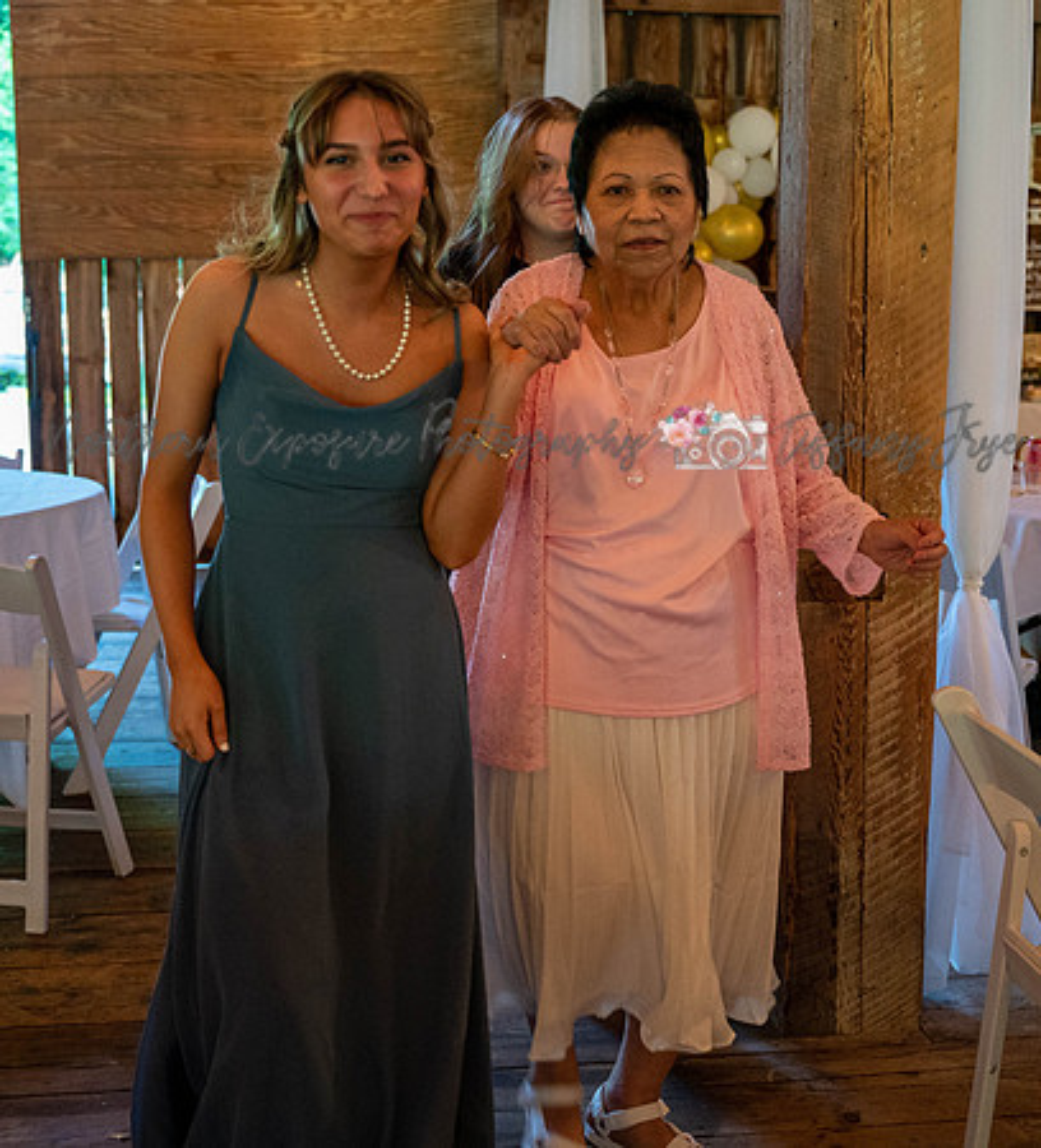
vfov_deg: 34.6
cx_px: 522
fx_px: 1839
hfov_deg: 31.6
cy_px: 501
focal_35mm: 51
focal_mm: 33.5
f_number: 2.8
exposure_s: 1/125
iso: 3200
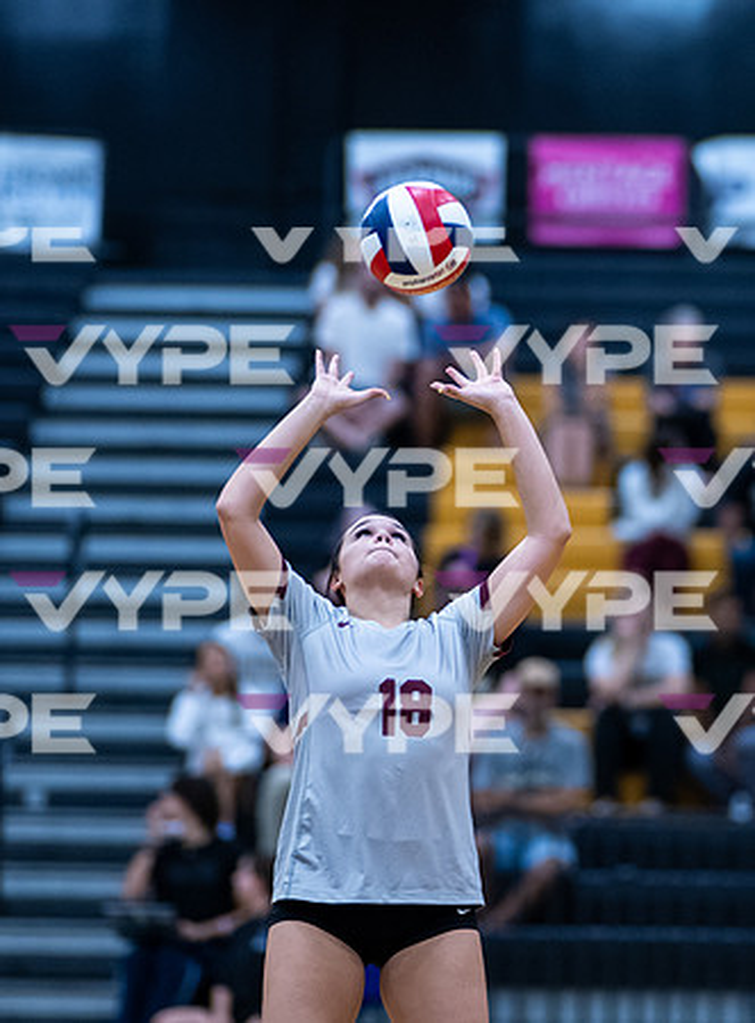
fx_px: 5554
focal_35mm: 189
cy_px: 353
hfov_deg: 7.8
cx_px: 664
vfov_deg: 10.5
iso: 1250
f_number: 1.2
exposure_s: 1/1600
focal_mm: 85
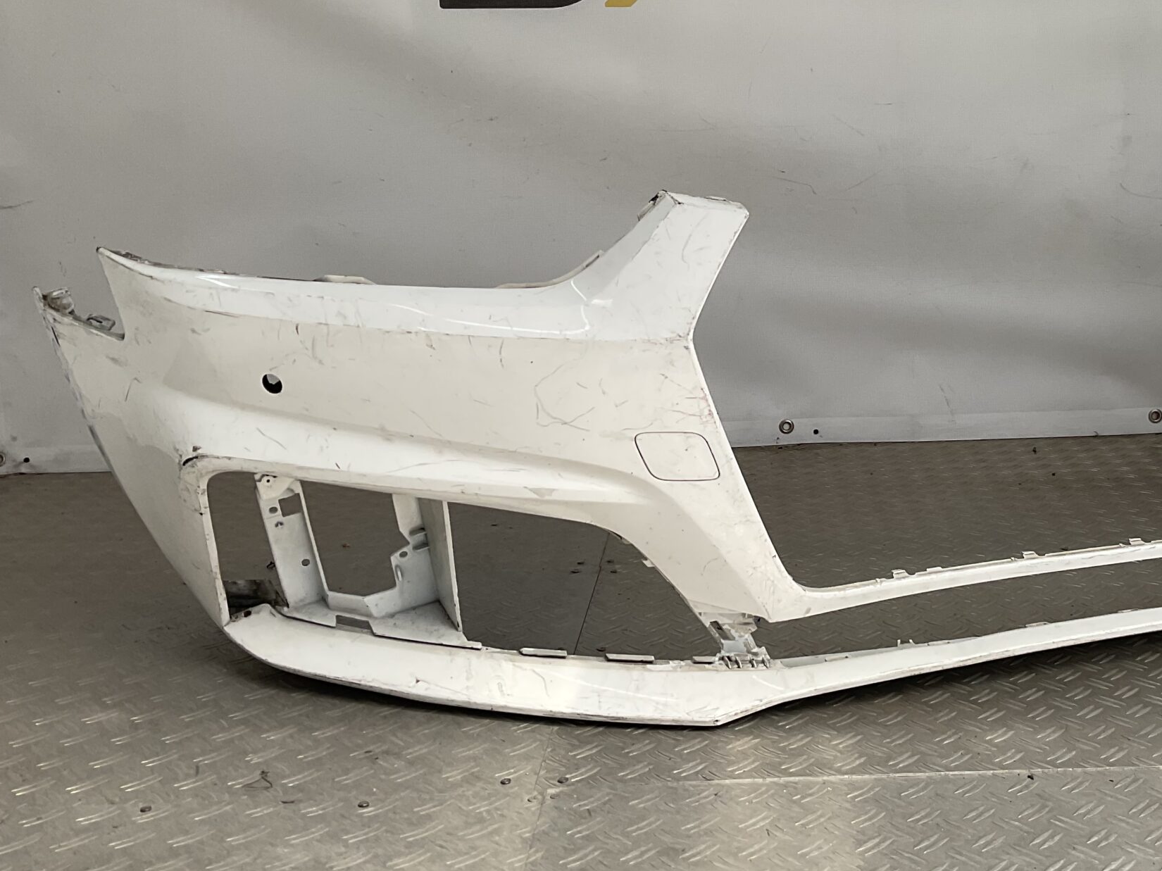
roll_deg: -0.7
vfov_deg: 32.0
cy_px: 315
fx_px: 1510
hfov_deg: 41.1
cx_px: 839
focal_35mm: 45
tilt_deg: -9.2
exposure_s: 1/709
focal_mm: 3
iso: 16
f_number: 1.8
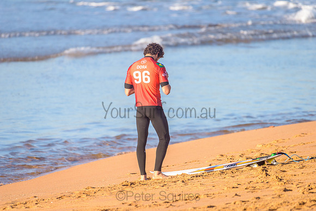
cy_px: 106
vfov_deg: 2.8
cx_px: 158
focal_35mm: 500
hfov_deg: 4.1
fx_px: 4391
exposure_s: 1/2000
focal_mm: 500
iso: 400
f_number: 5.6
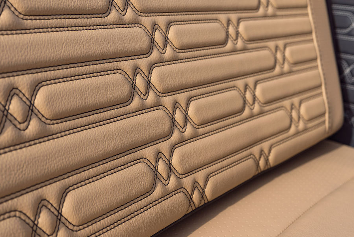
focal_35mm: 50
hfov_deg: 39.4
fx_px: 492
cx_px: 141
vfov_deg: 27.0
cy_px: 103
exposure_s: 1/800
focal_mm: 35
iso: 200
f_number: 5.6
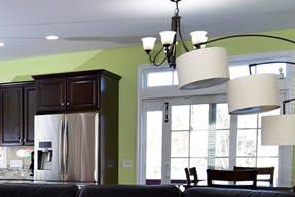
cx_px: -10
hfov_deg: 27.6
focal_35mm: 68
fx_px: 558
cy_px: 188
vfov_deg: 19.6
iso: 400
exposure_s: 1/60
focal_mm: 18
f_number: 8
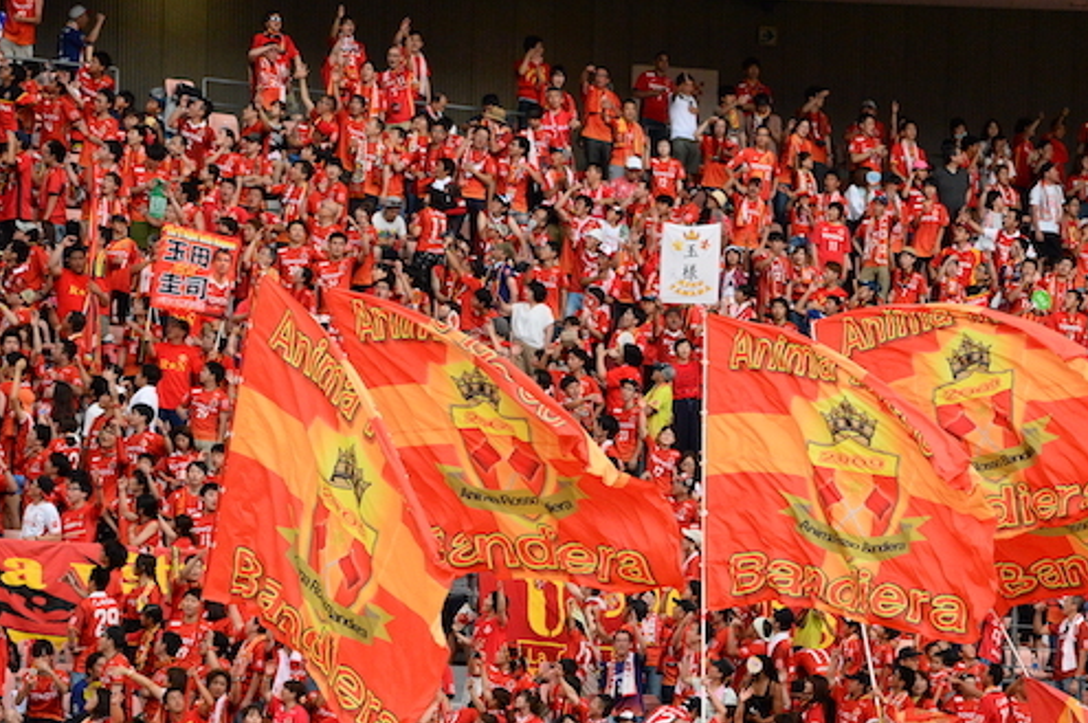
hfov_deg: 7.5
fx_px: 8303
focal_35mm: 275
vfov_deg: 5.0
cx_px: 857
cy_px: 448
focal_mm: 170
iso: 6400
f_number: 4
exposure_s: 1/4000
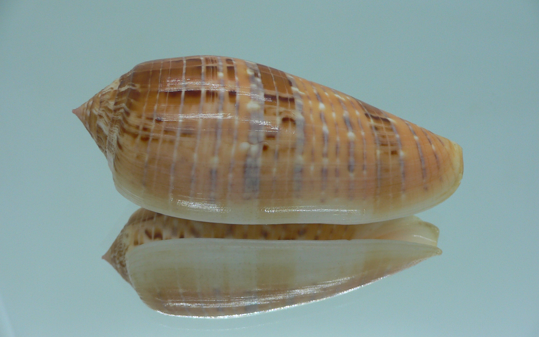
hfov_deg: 51.5
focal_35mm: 38
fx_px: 558
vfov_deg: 33.6
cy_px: 172
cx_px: 268
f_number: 2.8
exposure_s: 1/60
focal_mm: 4.6
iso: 80
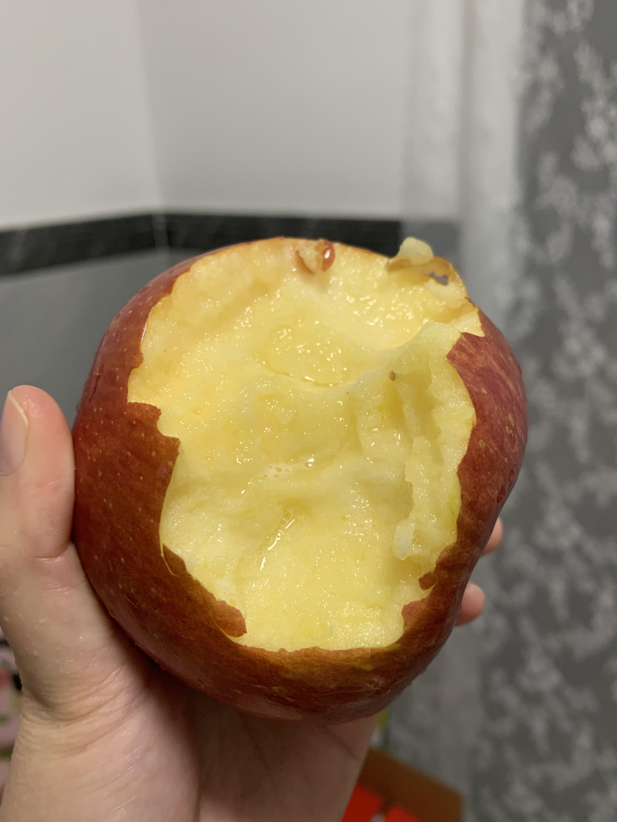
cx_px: 308
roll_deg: +1.7
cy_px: 411
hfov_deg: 53.1
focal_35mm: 26
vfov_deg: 67.3
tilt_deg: -22.5
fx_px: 618
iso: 100
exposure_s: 1/60
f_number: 1.8
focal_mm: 4.25
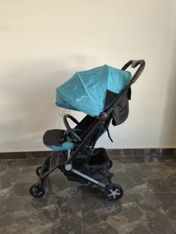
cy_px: 125
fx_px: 169
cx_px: 85
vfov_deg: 69.3
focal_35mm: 25
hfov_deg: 54.9
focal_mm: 6.5
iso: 160
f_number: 1.4
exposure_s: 1/100
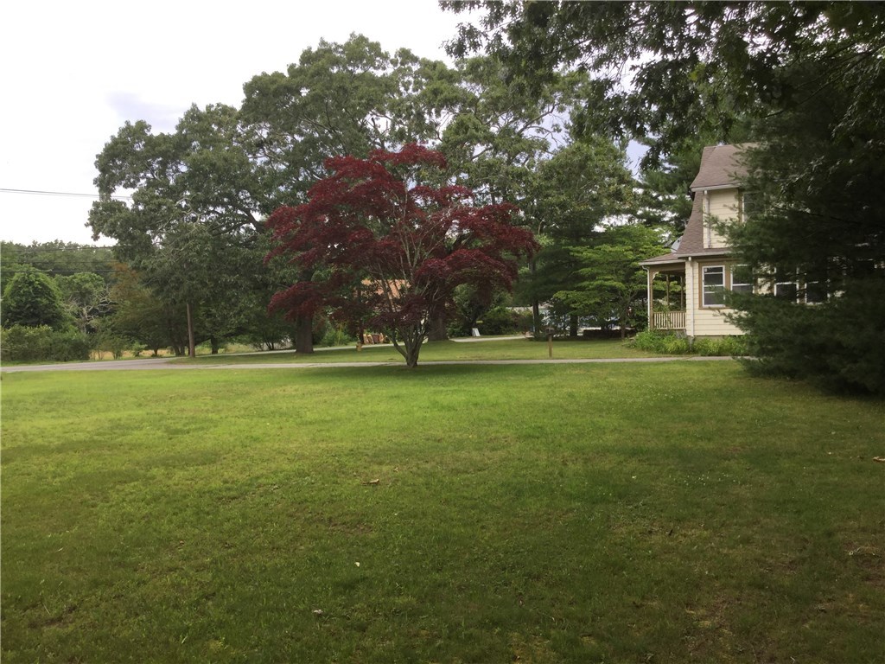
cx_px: 442
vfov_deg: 45.4
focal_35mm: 31
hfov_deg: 58.4
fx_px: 793
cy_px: 332
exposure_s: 1/263
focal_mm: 3.3
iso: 25
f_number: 2.4
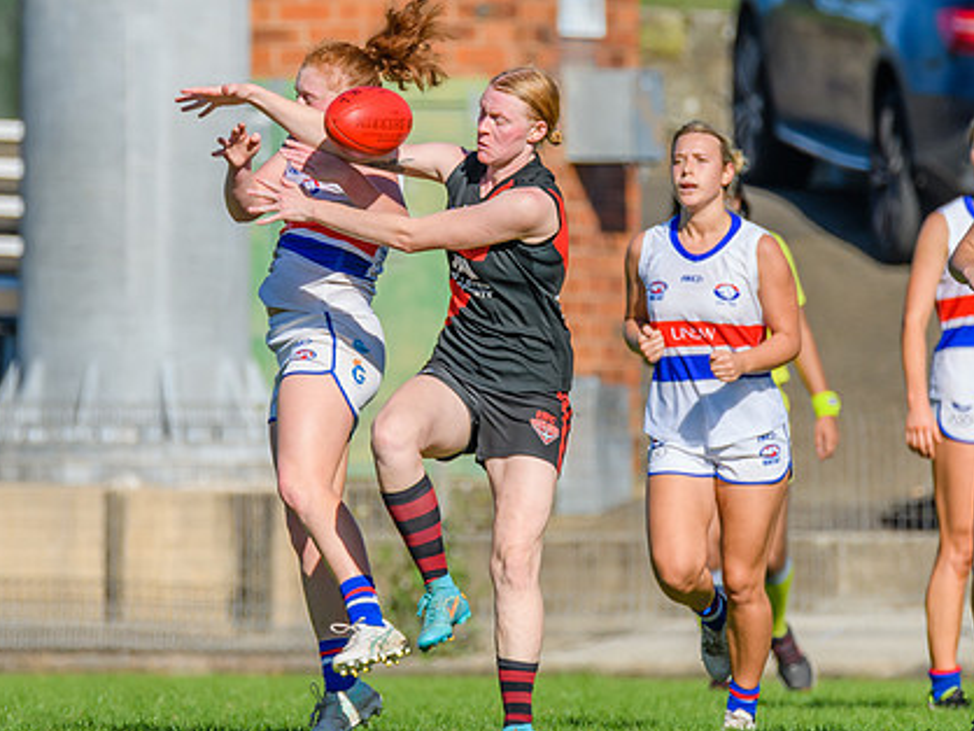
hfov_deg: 1.7
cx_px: 372
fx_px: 32714
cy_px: 228
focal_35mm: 1162
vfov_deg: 1.3
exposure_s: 1/1600
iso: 640
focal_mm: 600
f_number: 9
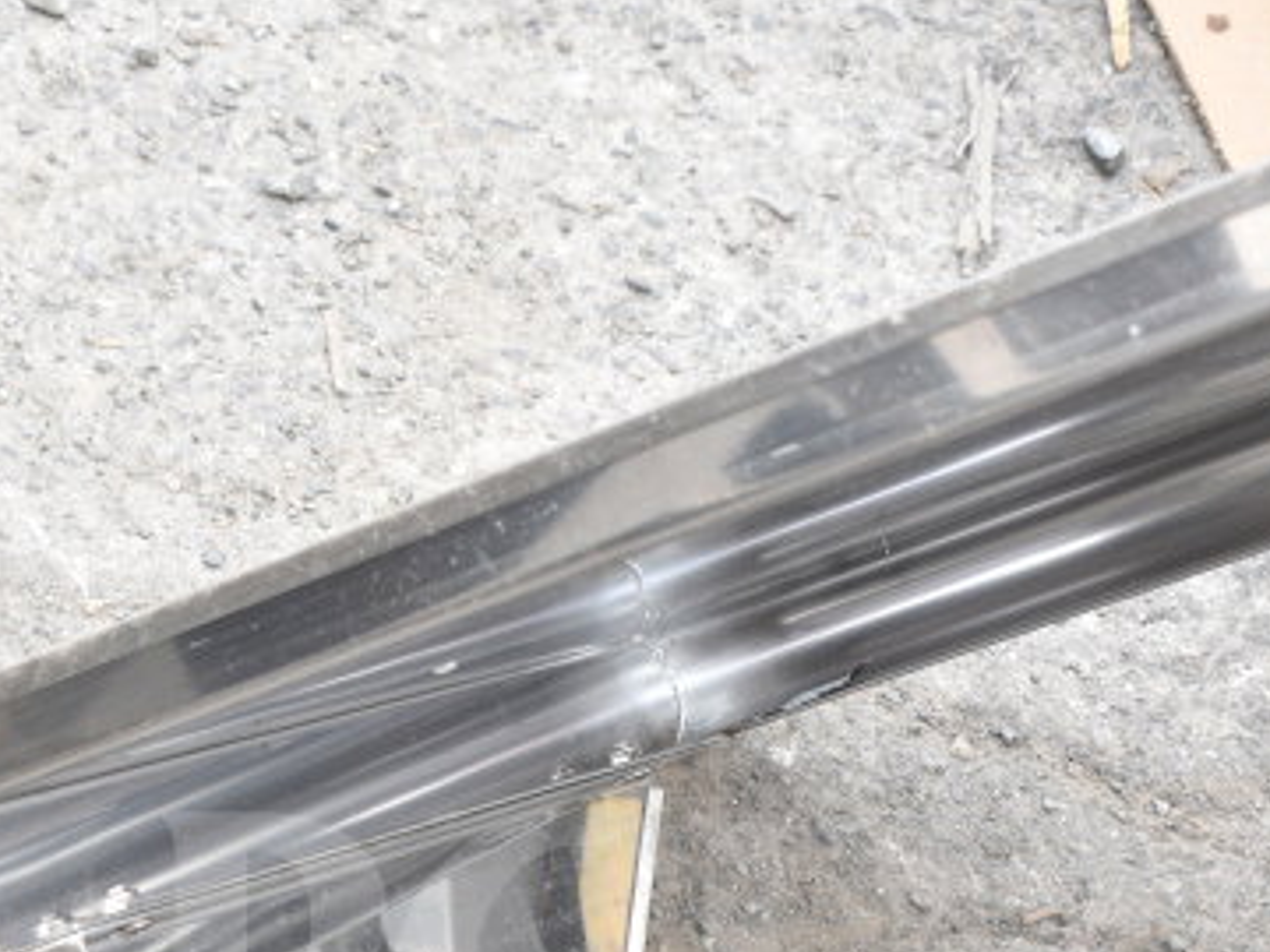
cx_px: 476
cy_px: 1091
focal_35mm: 110
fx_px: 4036
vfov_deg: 13.2
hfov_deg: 17.9
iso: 200
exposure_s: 1/100
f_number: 5
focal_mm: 30
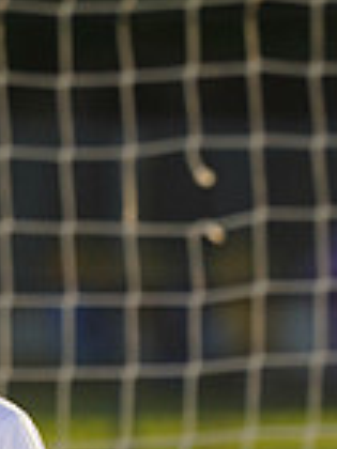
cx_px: -213
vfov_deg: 1.6
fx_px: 15823
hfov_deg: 1.2
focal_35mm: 1219
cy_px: 632
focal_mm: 306
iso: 100
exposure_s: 1/200
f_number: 8
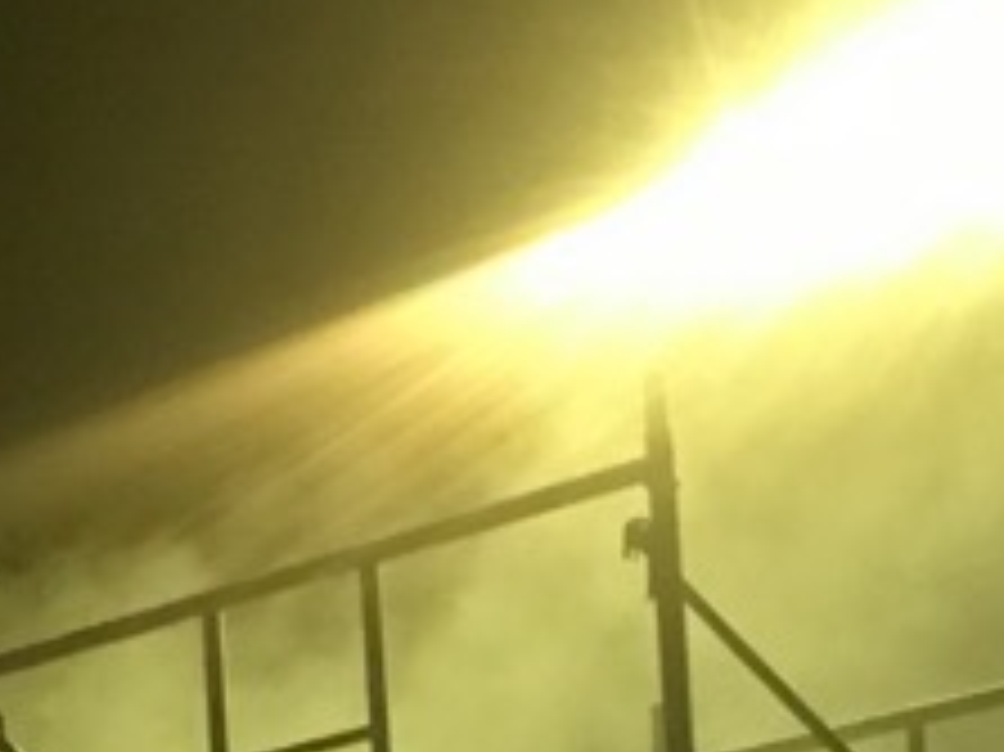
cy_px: 1396
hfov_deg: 11.4
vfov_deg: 9.3
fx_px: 4377
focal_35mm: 151
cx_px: -1189
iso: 80
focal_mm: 3.99
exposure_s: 1/5
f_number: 1.8
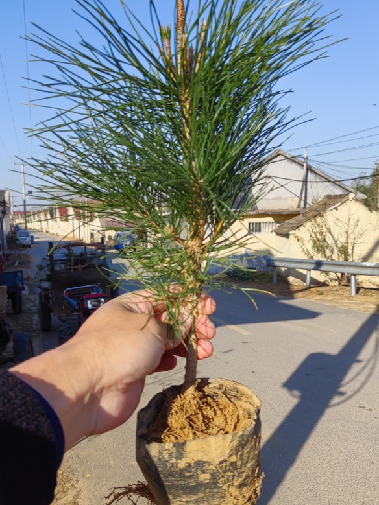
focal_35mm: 37
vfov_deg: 50.1
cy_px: 256
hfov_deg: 38.6
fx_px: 540
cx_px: 199
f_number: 1.9
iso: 50
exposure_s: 1/4132
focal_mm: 5.52
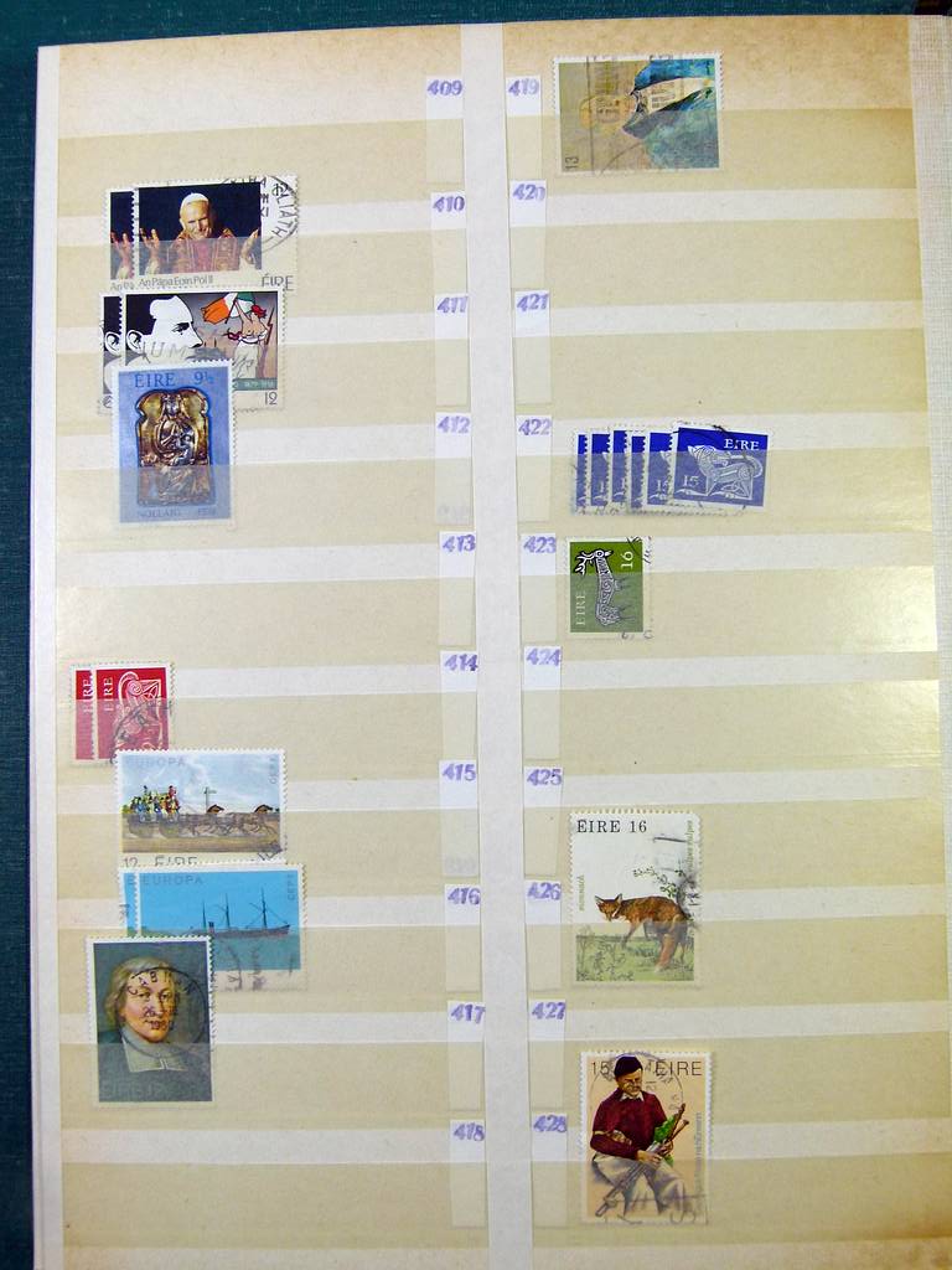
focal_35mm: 36
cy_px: 635
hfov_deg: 39.7
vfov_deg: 51.4
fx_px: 1320
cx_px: 476
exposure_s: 1/125
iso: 100
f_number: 4
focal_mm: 6.5
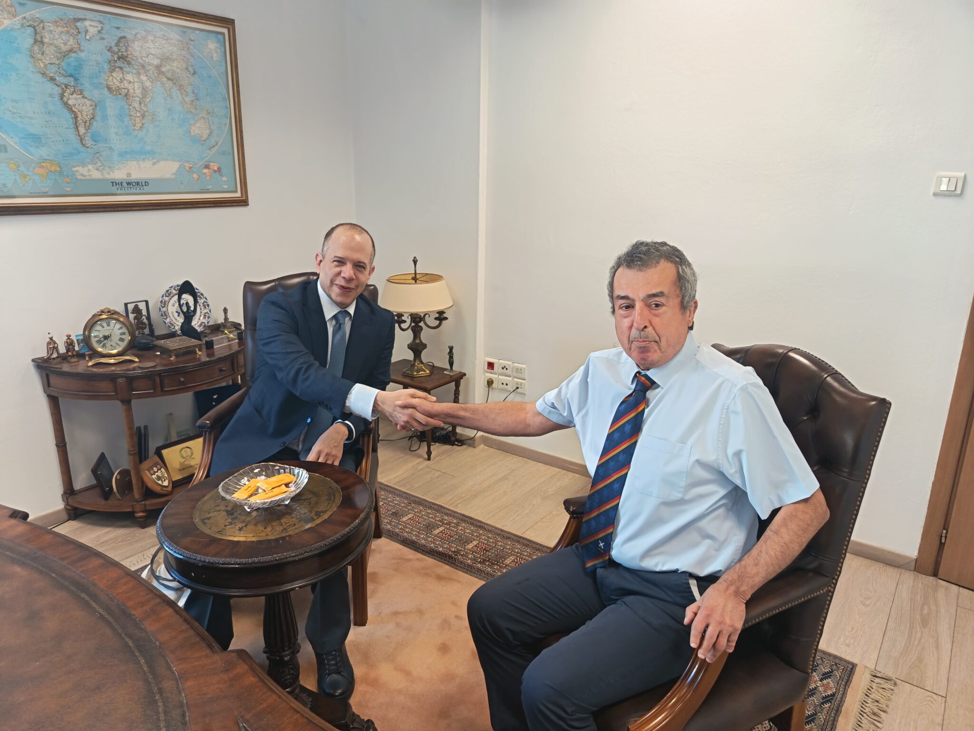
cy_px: 366
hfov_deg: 71.6
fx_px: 675
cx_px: 487
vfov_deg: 56.8
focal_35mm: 24
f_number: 1.75
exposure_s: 1/50
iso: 861
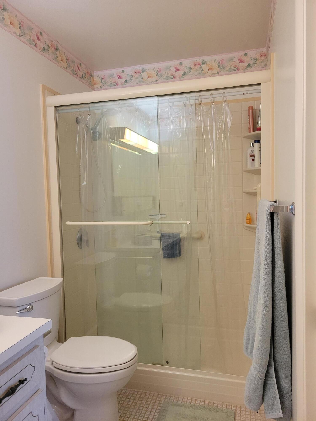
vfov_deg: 67.3
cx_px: 158
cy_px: 210
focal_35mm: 26
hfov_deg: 53.1
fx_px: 316
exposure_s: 1/120
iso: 320
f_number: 1.8
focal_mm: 5.4
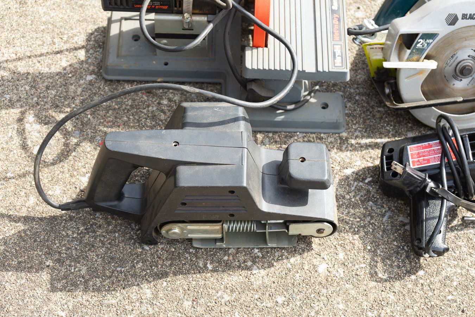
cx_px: 238
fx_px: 924
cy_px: 158
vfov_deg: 19.5
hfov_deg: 28.8
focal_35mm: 70
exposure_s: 1/160
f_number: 5.6
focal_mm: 70
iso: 100
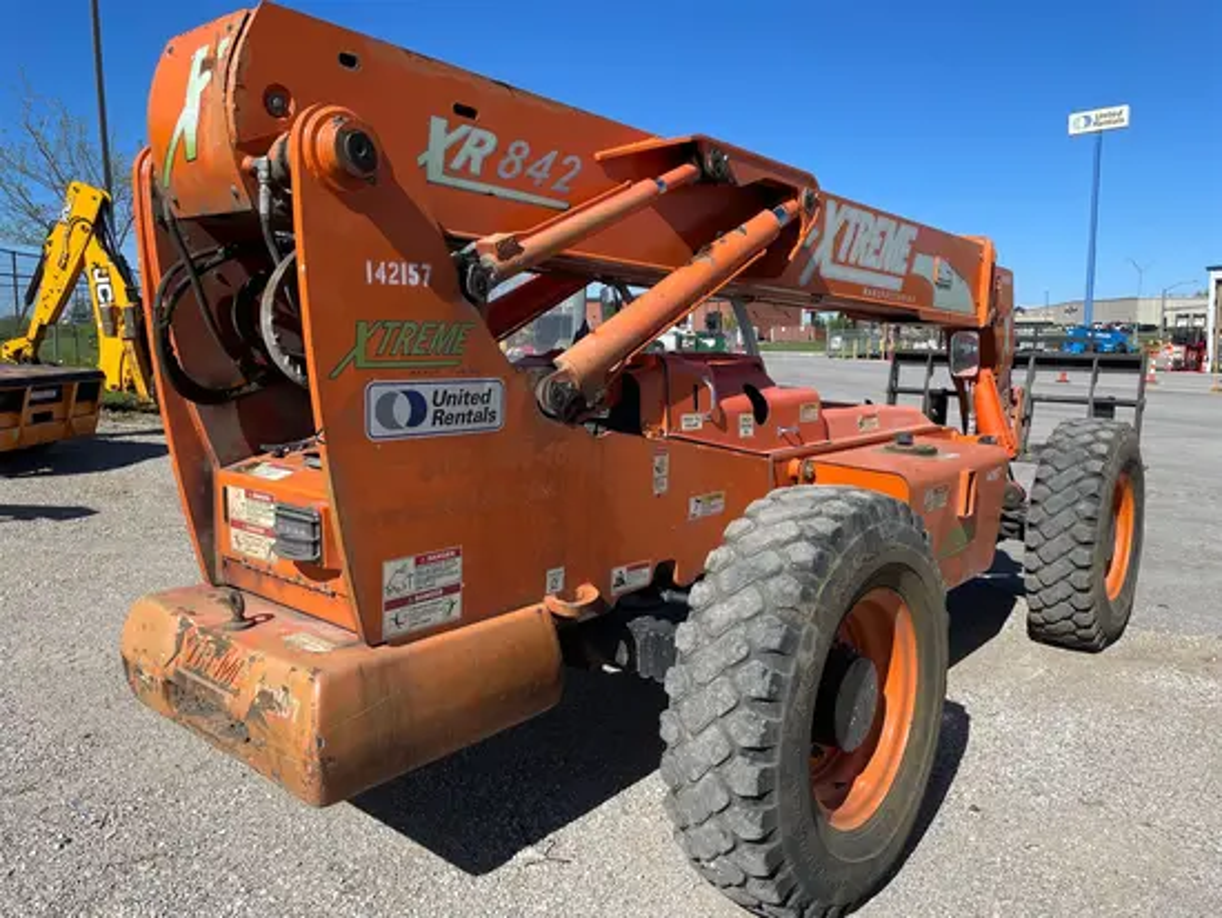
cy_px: 459
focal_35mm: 26
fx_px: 918
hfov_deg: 67.3
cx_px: 611
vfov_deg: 53.1
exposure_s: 1/3205
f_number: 1.6
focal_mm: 4.2
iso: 32
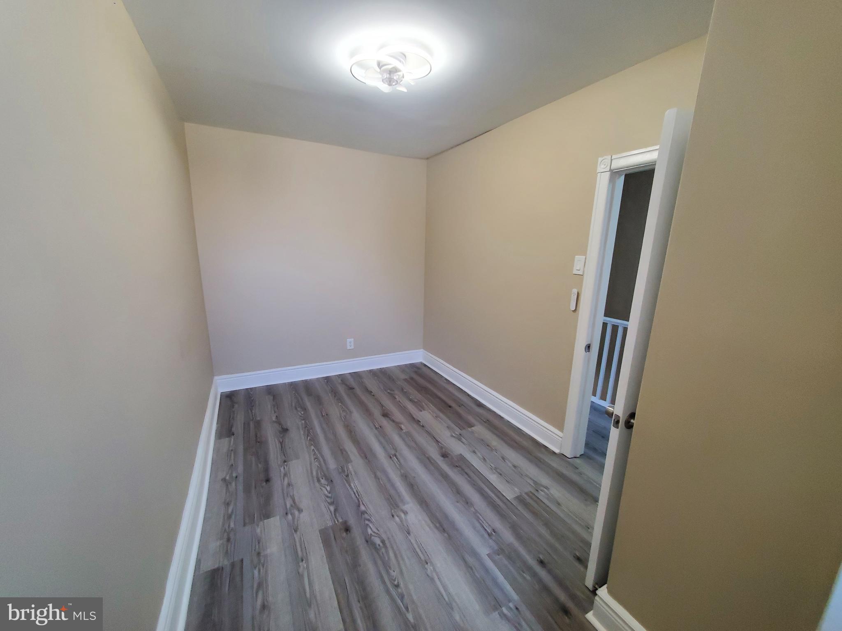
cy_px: 316
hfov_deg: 106.2
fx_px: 316
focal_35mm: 13
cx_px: 421
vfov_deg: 89.9
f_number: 2.2
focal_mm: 1.8
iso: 250
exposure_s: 1/60
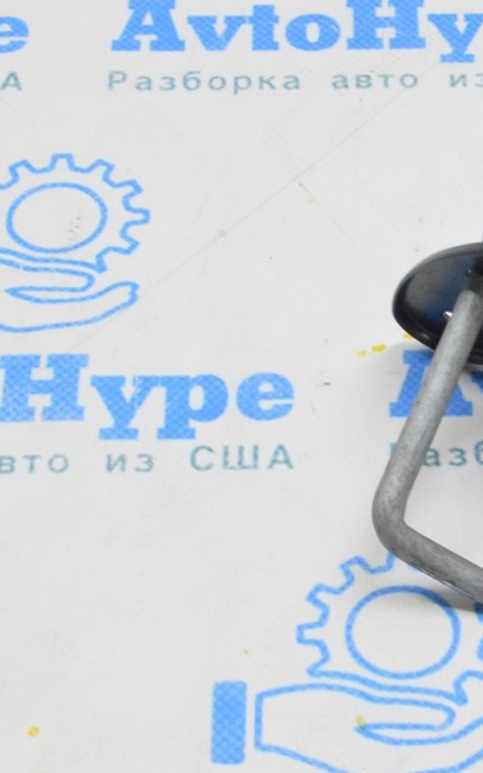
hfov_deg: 10.9
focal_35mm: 119
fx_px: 2505
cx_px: 491
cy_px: 377
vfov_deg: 17.5
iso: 6400
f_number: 20
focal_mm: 50
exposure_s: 1/20
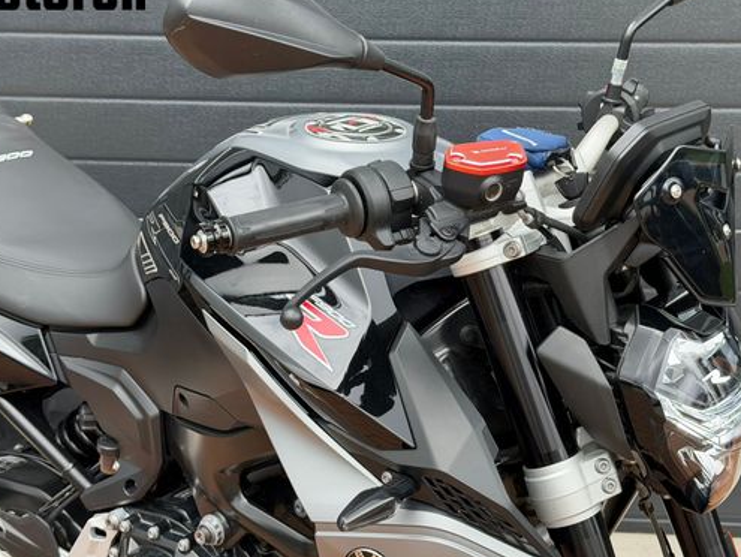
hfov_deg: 31.1
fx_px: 1328
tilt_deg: -20.7
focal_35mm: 62
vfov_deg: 23.7
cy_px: 270
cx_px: 433
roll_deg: +1.0
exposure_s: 1/1070
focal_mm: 6.76
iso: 100
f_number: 1.78
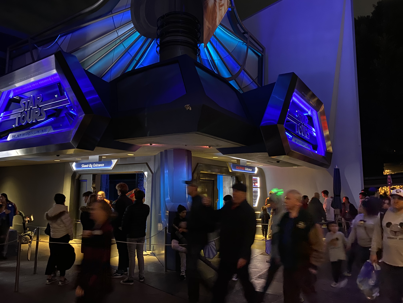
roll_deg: -0.1
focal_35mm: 26
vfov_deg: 53.1
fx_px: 303
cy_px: 152
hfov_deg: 67.3
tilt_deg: +6.5
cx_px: 202
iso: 1000
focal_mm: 4.25
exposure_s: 1/15
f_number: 1.8
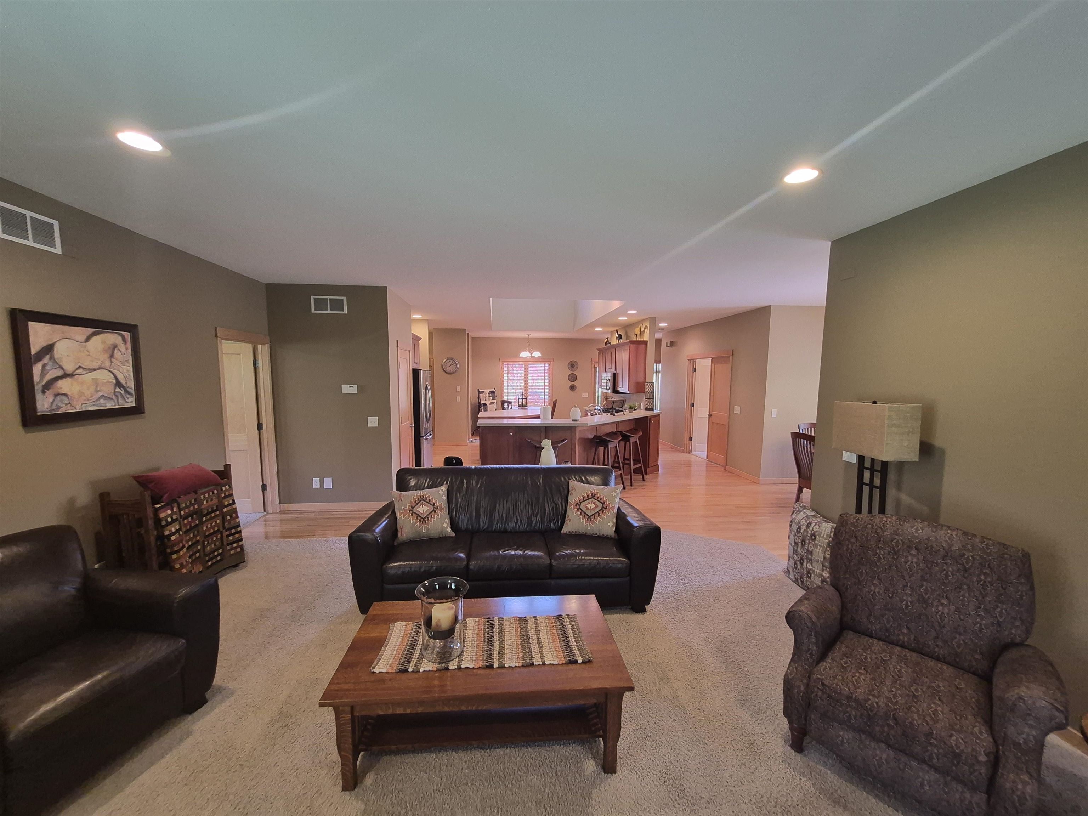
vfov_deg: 89.9
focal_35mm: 13
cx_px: 544
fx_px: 409
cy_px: 408
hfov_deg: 106.2
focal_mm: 1.74
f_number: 2.2
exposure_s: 1/60
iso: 500
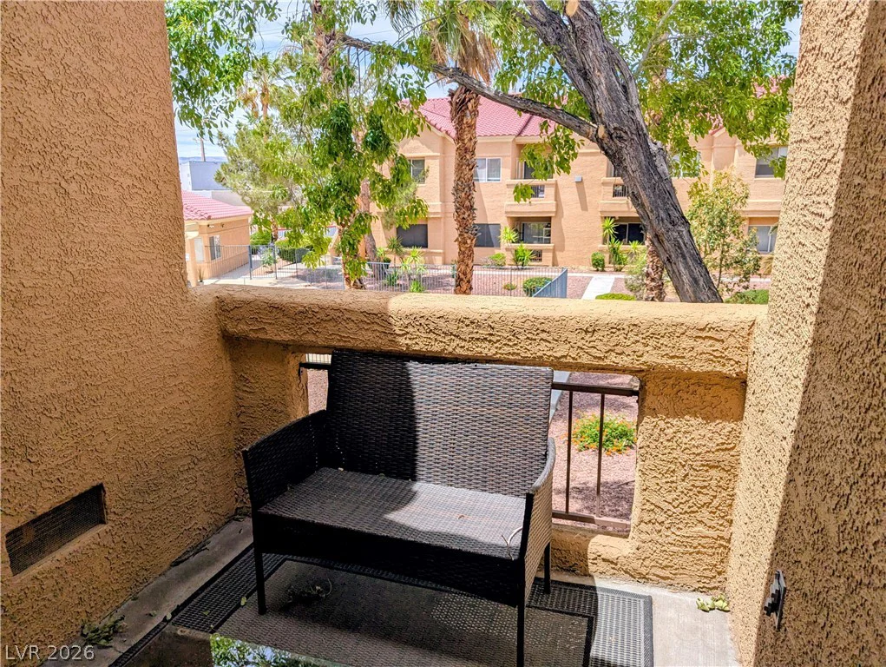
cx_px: 443
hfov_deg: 71.5
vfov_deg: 56.9
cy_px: 334
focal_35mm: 24
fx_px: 615
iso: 45
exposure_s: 1/2695
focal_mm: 6.81
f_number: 1.85
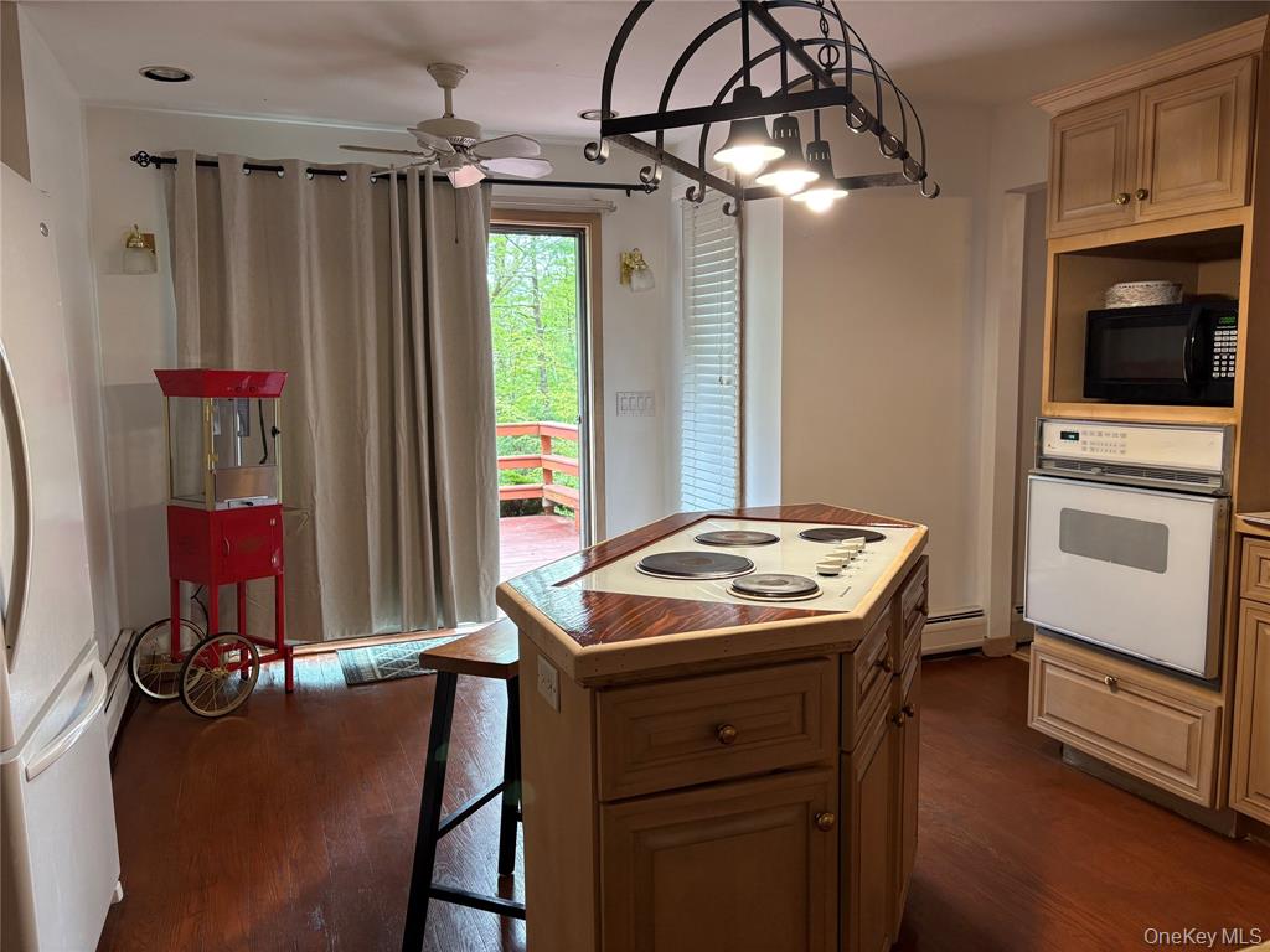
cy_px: 476
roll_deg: +1.0
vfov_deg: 53.1
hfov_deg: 67.3
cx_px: 635
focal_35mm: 26
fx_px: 954
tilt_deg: -6.2
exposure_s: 1/120
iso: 160
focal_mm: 5.96
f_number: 1.6
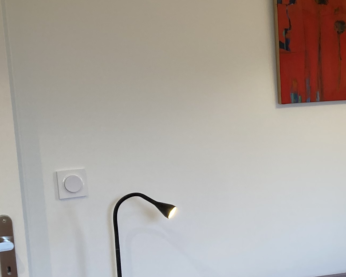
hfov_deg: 20.3
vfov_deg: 18.0
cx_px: 469
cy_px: 197
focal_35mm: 85
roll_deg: +0.6
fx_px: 870
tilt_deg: -7.5
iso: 50
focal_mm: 3.99
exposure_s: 1/50
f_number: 1.8
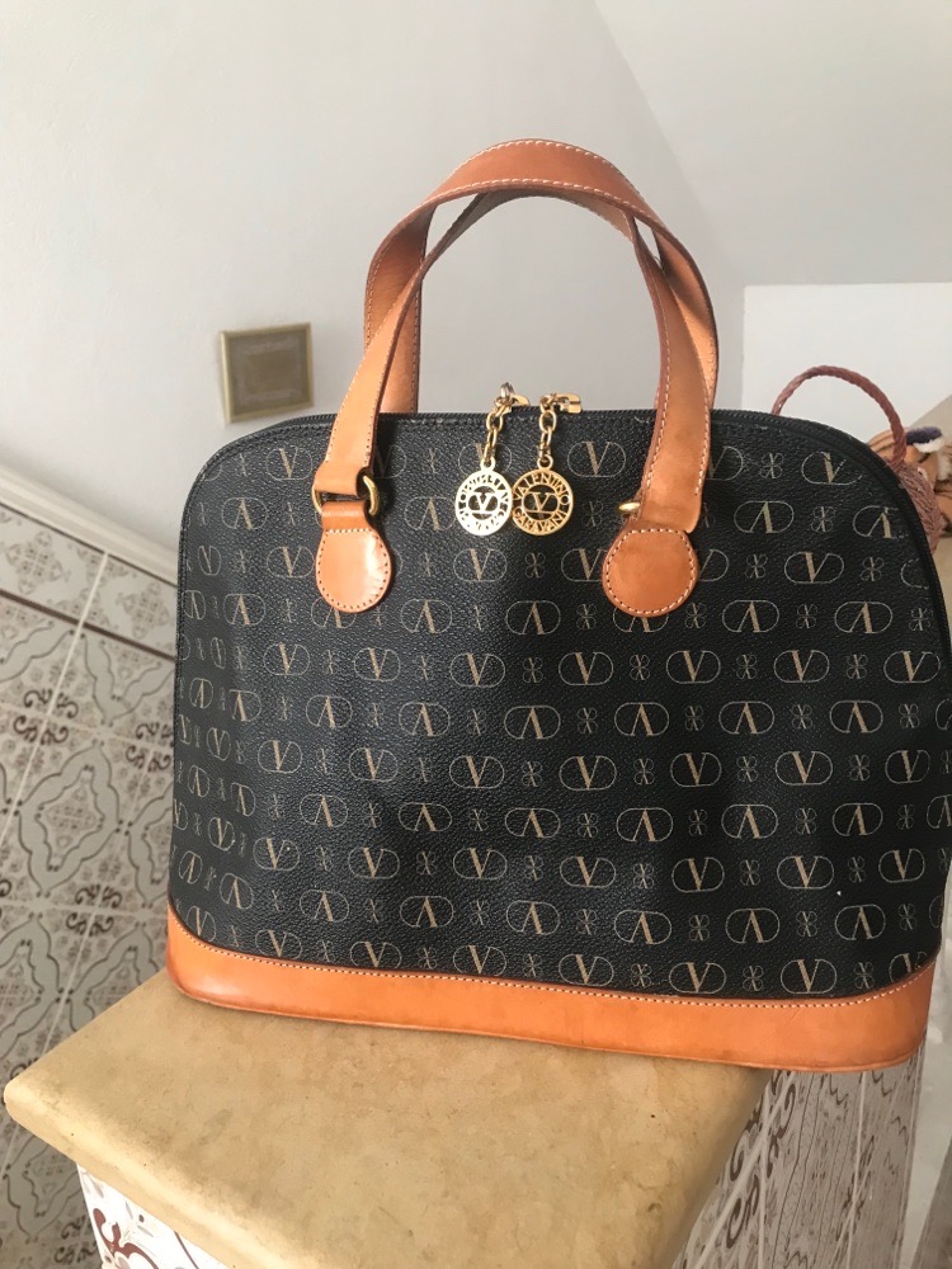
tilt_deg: -22.3
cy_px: 634
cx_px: 476
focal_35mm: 28
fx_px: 1027
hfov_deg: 49.7
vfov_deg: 63.4
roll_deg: +3.2
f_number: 1.8
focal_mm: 3.99
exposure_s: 1/17
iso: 50
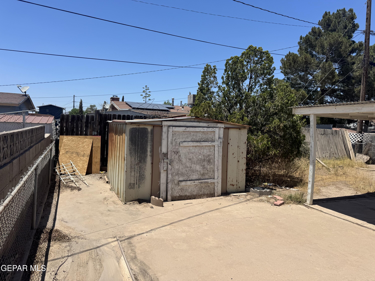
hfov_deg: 71.6
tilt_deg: -2.3
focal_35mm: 24
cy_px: 140
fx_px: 260
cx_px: 188
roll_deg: -2.3
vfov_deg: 56.8
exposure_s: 1/6410
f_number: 1.78
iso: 80
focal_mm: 6.76
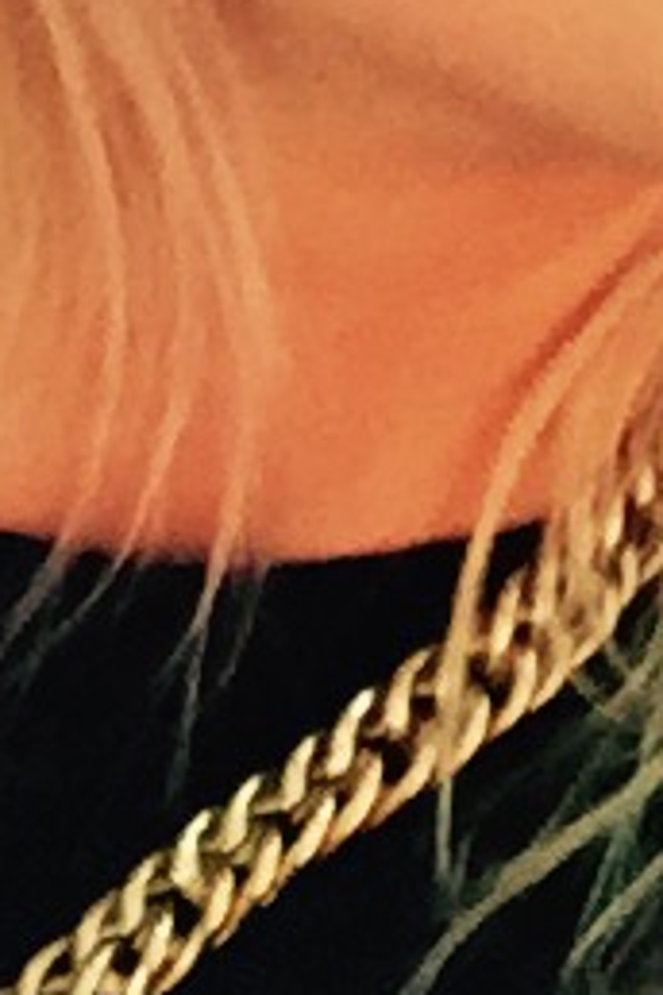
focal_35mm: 160
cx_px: 1746
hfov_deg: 7.8
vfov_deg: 12.3
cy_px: -455
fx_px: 4420
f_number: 2.2
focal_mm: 2.65
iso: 250
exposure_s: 1/17
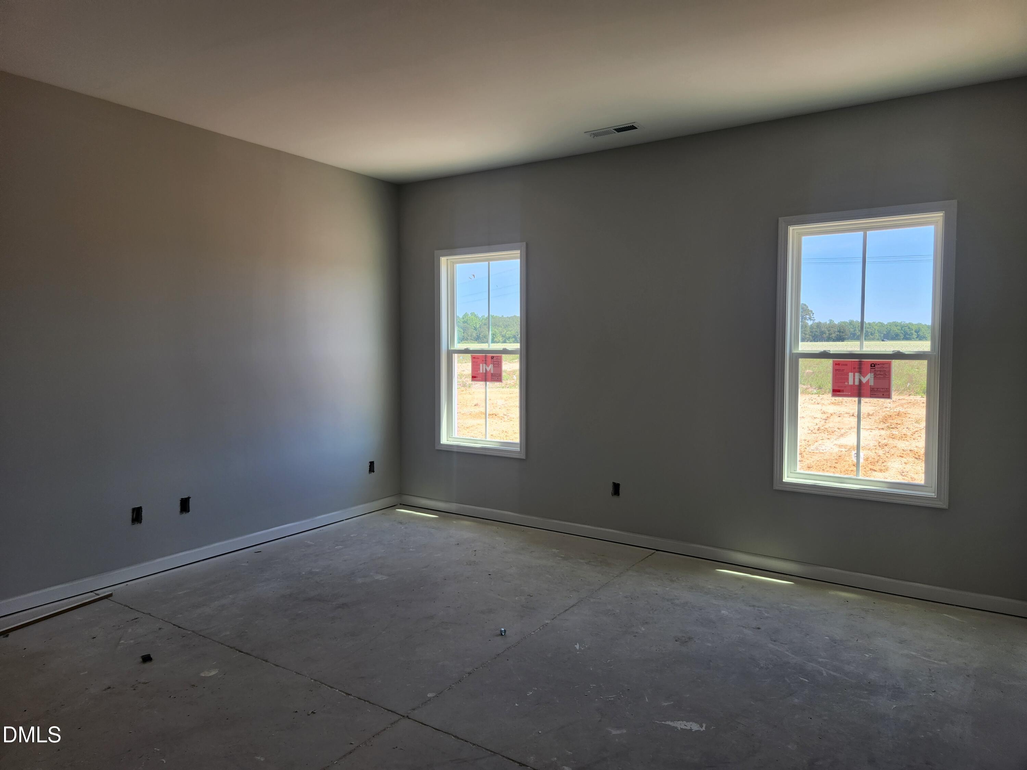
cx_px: 514
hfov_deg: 73.9
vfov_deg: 58.9
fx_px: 682
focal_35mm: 23
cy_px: 385
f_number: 1.8
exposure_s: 1/180
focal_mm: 5.4
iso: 20
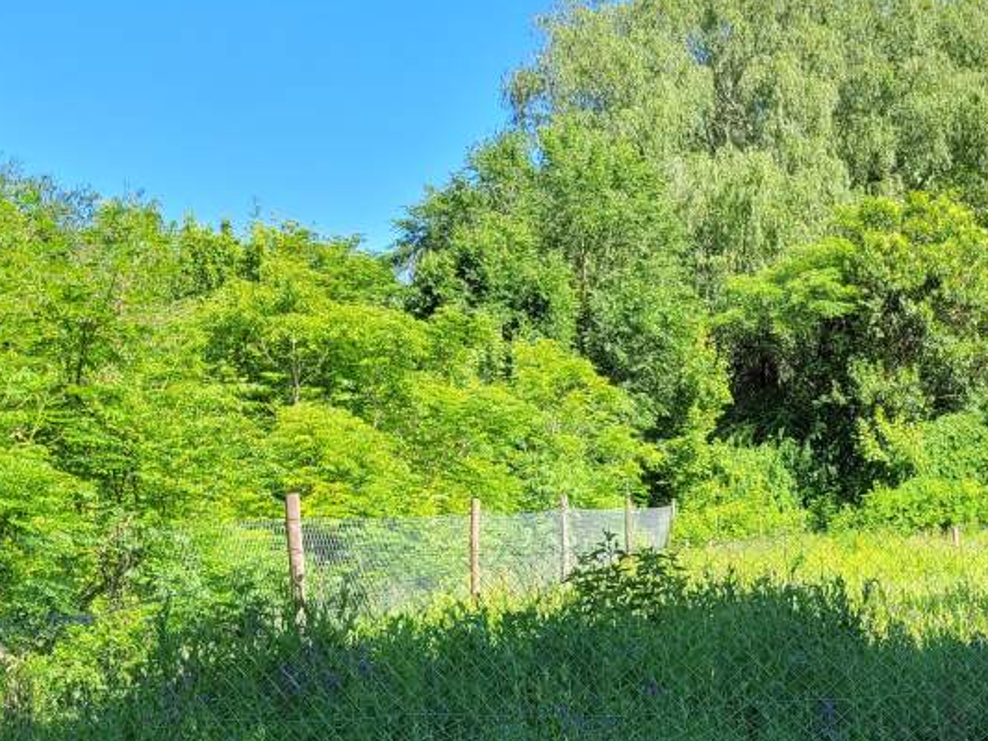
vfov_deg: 24.1
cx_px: 799
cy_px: 675
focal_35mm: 59
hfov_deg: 31.8
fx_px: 1684
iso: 40
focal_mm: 5.4
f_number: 1.8
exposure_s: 1/611
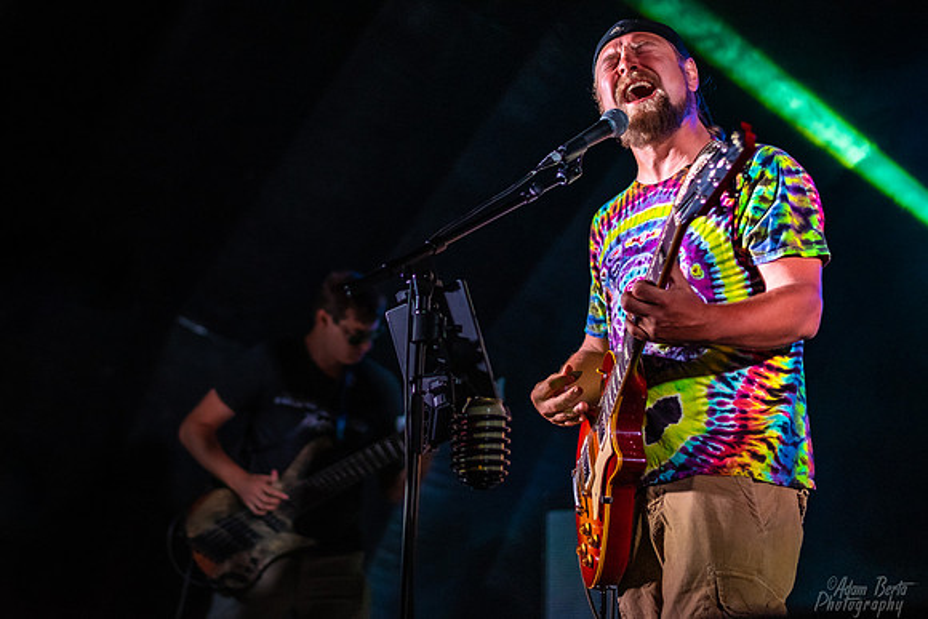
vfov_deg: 21.3
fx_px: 1642
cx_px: 366
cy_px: 256
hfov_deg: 31.5
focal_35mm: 64
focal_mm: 50
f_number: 2
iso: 1600
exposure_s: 1/500
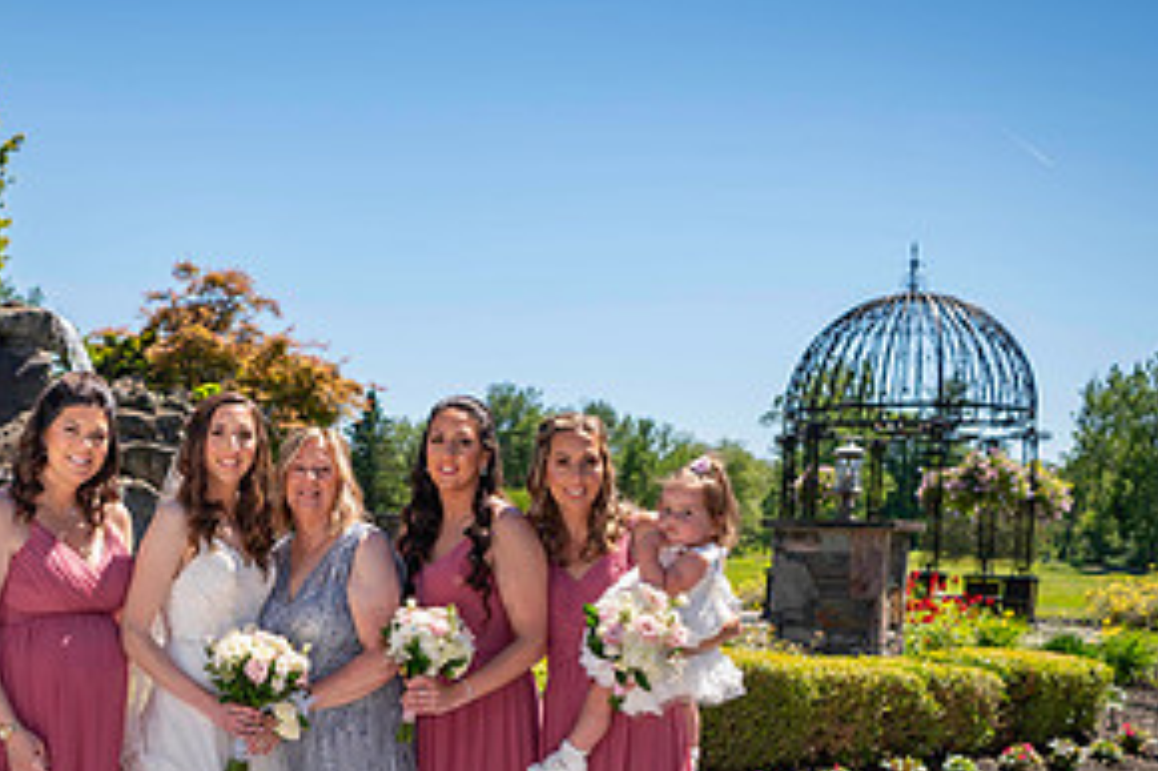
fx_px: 1543
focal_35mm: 48
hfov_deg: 39.9
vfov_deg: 27.0
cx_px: 276
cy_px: 703
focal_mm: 24
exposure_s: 1/1250
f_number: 3.2
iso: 100
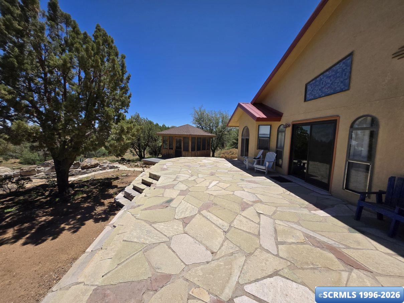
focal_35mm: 13
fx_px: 152
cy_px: 152
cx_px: 202
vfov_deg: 89.9
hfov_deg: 106.2
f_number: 2.2
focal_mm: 1.7
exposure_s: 1/1761
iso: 25
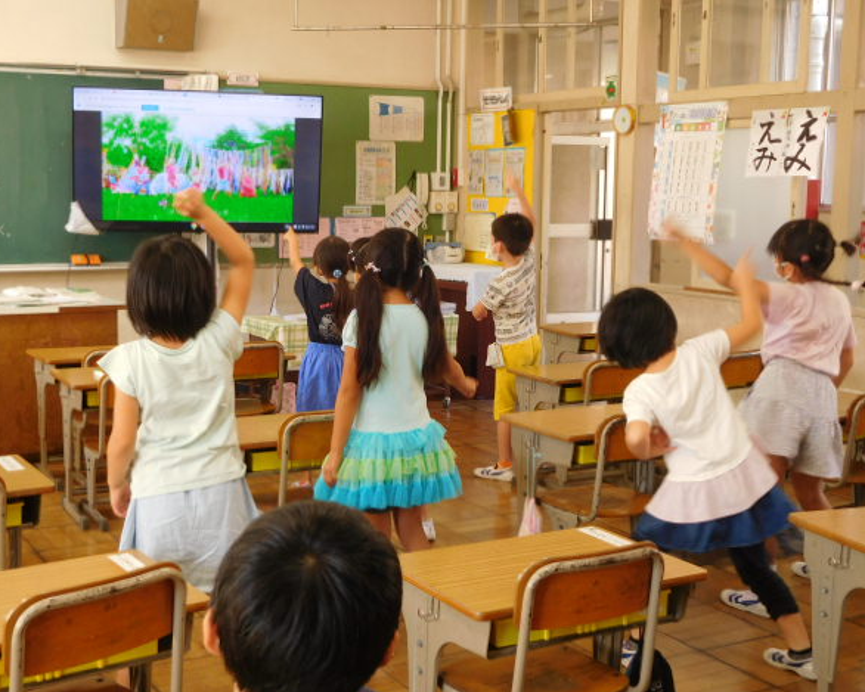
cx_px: 394
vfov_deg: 31.5
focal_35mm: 48
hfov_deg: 38.7
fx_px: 1229
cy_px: 341
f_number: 4
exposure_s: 1/30
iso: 160
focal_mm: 8
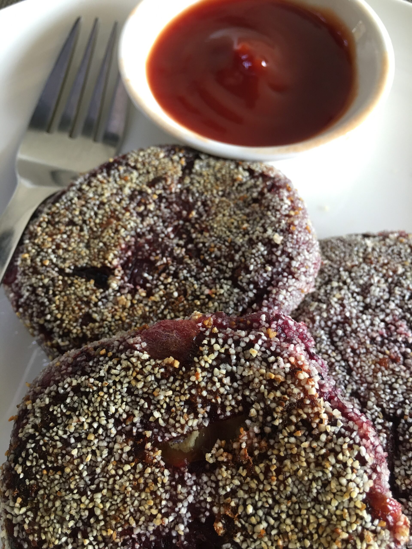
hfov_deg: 48.2
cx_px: 206
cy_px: 274
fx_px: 460
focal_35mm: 29
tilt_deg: -58.1
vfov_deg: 61.7
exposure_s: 1/17
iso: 64
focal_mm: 4.15
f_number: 2.2
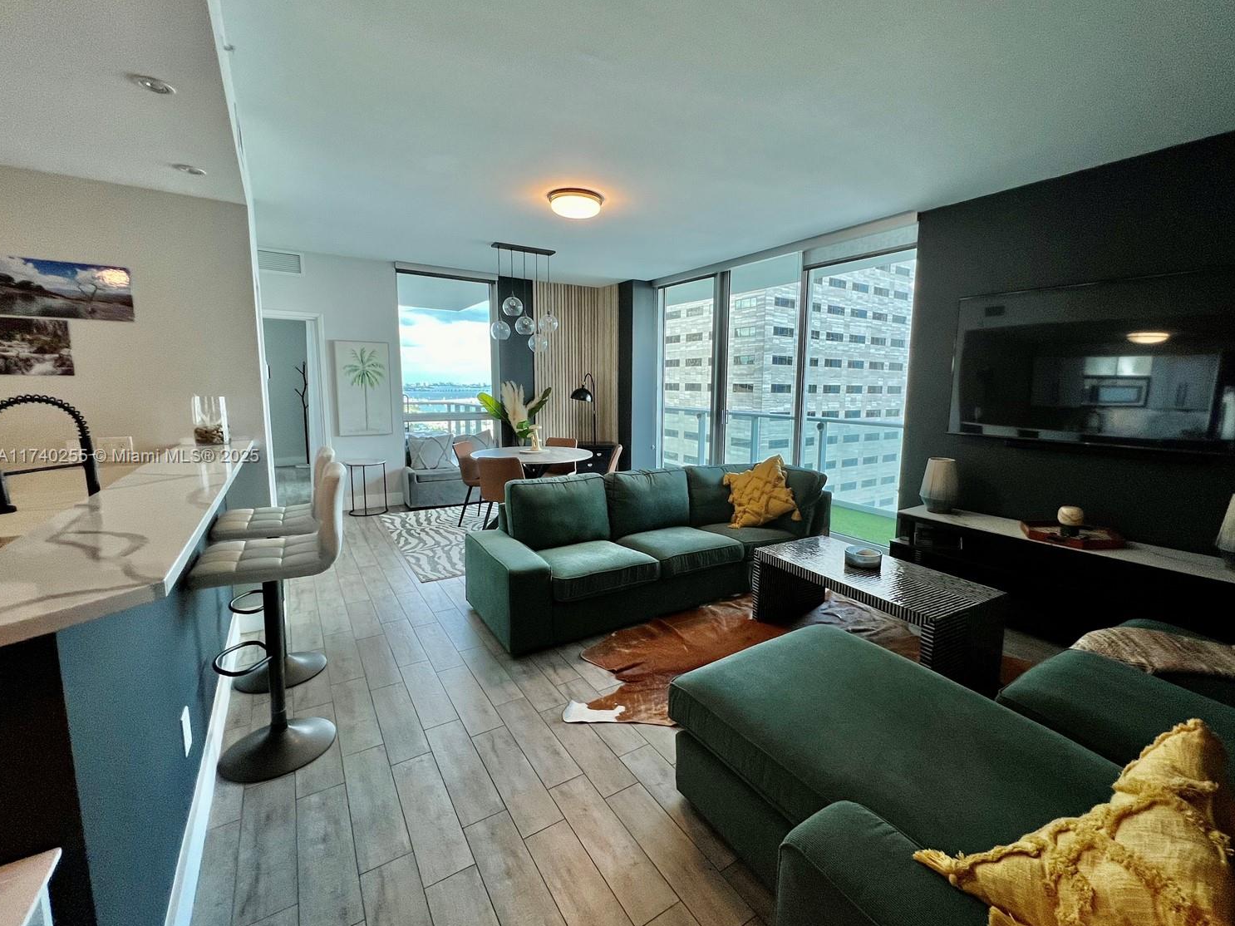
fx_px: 499
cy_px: 457
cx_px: 658
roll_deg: -1.0
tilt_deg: -8.1
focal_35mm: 14
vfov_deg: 85.7
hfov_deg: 101.9
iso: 64
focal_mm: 1.57
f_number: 1.8
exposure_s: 1/120
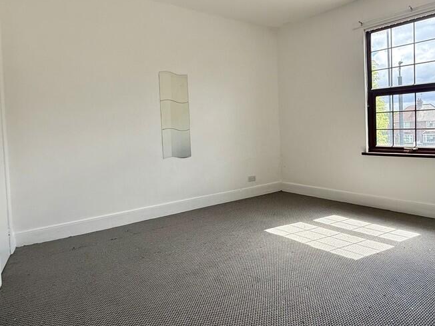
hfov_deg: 75.3
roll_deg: +1.8
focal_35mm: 22
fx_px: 276
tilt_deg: -0.7
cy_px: 135
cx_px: 267
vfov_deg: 60.7
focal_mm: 2.22
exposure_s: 1/242
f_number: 2.2
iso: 64
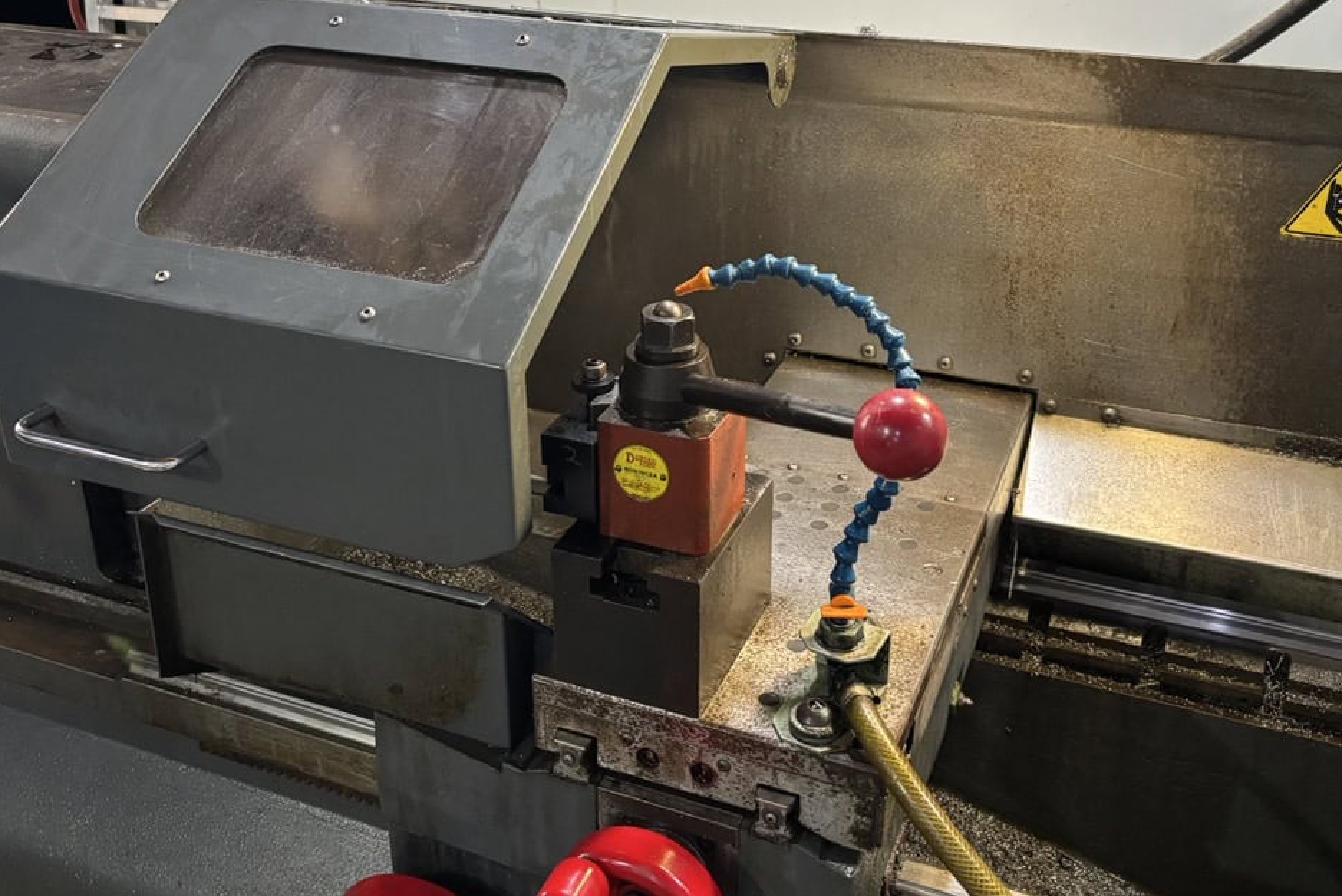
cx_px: 660
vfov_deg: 35.5
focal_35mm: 37
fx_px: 1380
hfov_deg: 51.9
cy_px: 281
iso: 320
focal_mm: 6
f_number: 1.6
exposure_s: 1/60
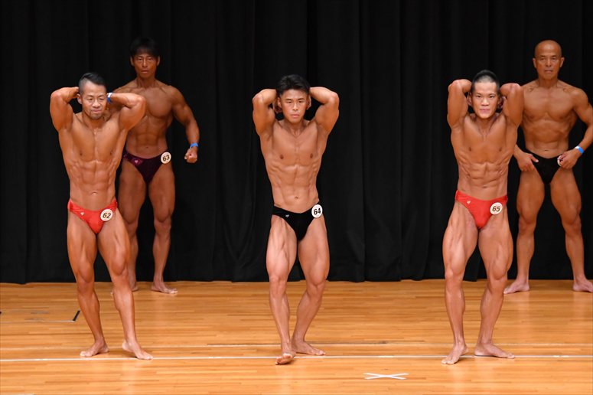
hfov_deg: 8.6
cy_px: 198
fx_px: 3951
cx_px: 296
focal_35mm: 240
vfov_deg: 5.7
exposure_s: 1/400
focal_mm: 160
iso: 4000
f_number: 5.6
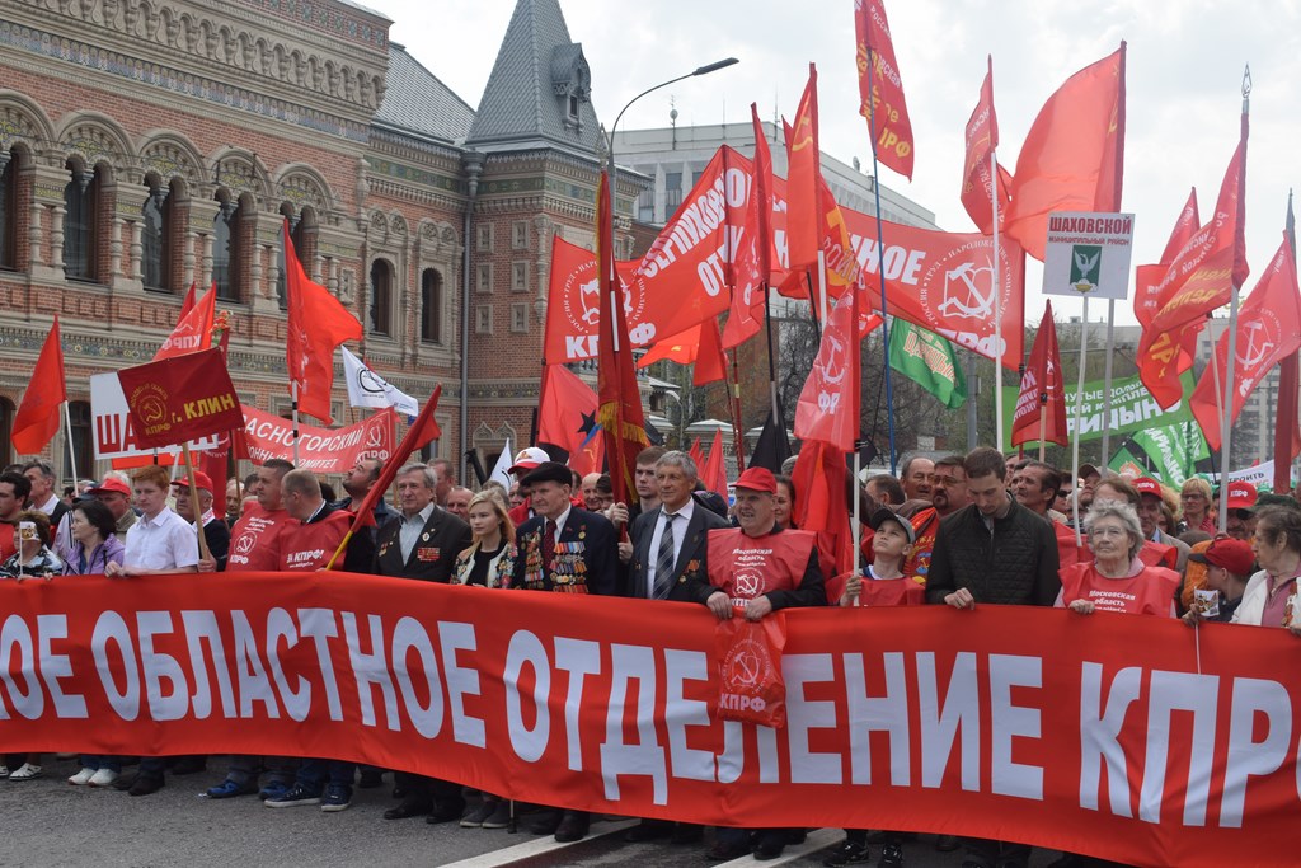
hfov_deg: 37.8
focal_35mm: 52
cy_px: 434
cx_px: 650
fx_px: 1897
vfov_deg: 25.8
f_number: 9
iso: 100
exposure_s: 1/200
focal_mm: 35
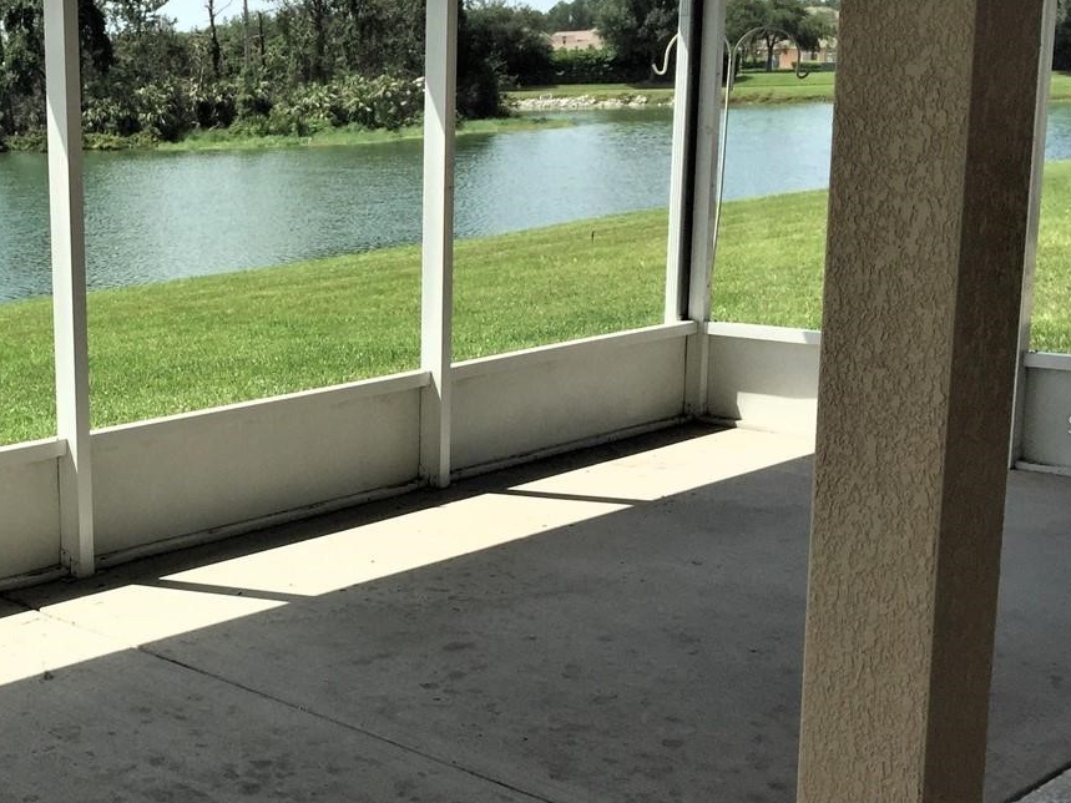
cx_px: 188
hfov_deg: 34.3
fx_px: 1670
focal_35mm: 54
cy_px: 424
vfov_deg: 27.0
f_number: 2.2
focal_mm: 4.15
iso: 32
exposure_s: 1/1412
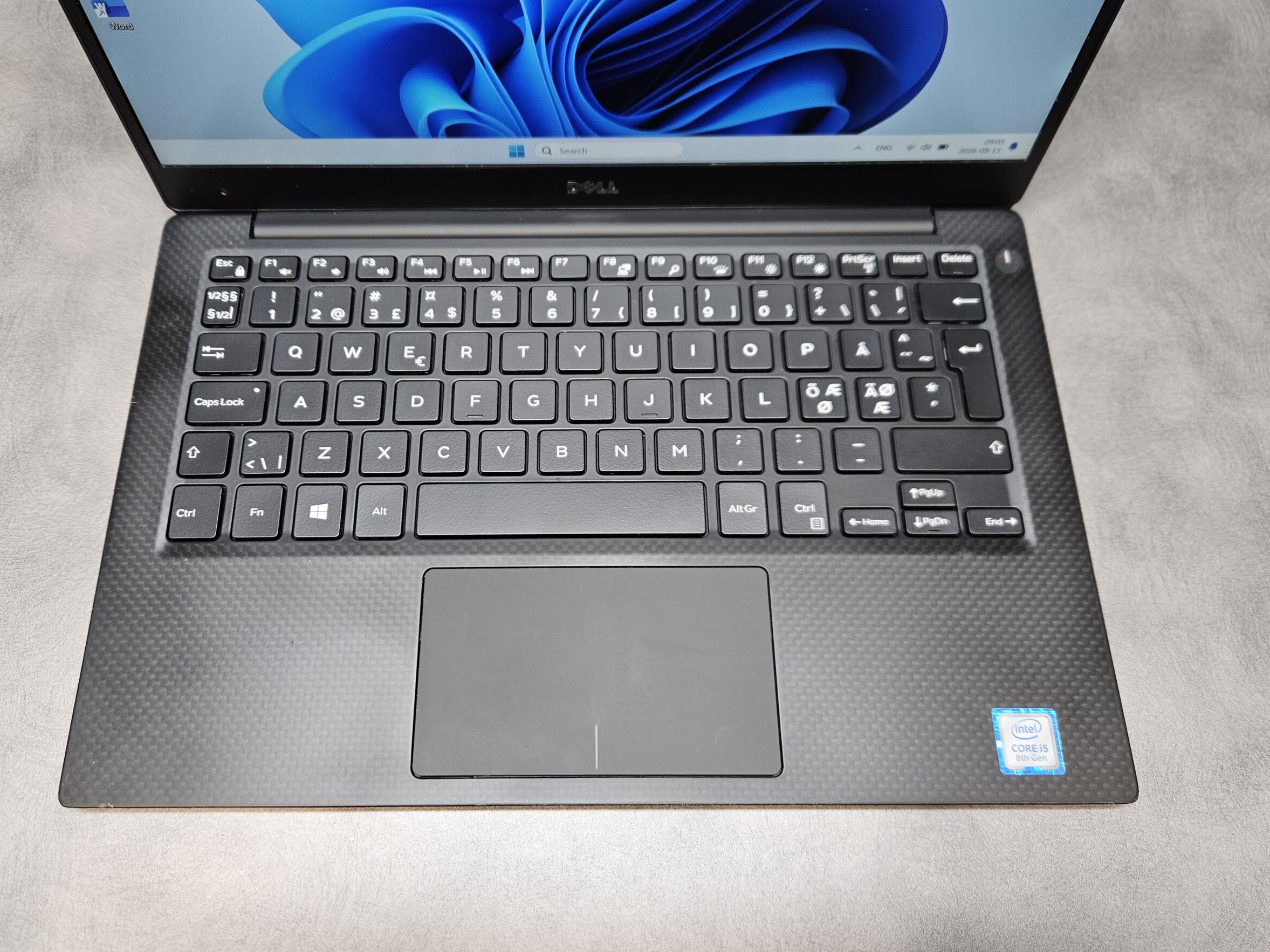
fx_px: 917
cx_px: 598
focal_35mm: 25
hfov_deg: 69.3
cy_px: 453
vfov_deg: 54.9
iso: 320
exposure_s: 1/204
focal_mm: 5.4
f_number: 1.8
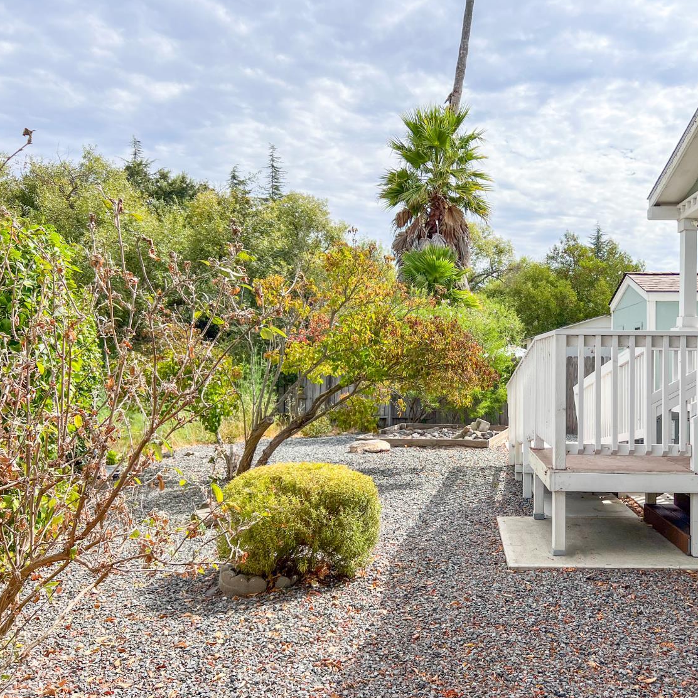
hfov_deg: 51.7
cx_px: 454
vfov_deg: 52.5
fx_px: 707
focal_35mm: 31
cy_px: 351
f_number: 1.5
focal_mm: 5.7
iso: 50
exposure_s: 1/4000
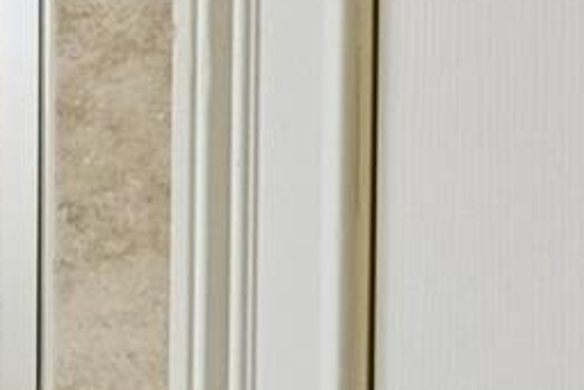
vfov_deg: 12.2
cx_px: -1275
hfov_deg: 10.6
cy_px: 300
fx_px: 1818
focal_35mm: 112
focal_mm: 14
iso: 400
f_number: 8
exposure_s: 1/15
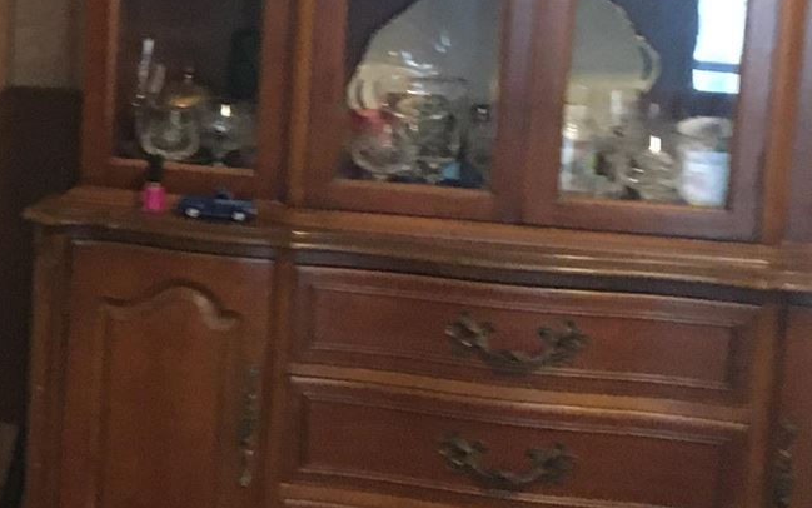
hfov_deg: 20.1
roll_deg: -1.9
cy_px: 149
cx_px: -169
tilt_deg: -12.3
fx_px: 2147
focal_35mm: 97
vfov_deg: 13.5
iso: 200
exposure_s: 1/15
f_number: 2.2
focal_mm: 4.15
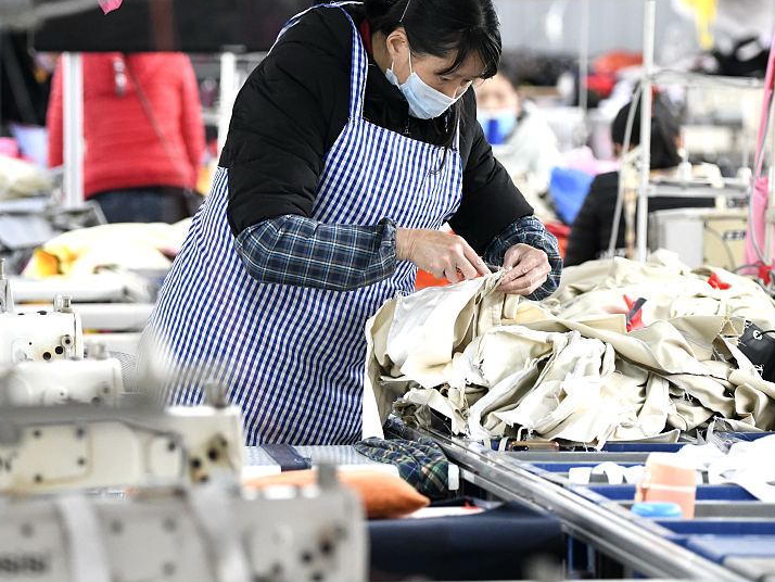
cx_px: 417
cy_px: 170
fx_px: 7055
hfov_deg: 6.3
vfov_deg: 4.7
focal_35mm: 315
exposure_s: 1/80
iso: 3200
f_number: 5.3
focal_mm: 195
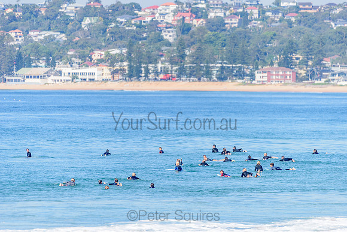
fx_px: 4820
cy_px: 116
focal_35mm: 500
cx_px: 174
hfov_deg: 4.1
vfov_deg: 2.8
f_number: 5.6
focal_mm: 500
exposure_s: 1/2000
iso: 220
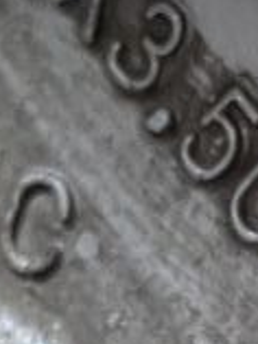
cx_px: 262
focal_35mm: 199
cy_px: 532
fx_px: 1975
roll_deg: +36.2
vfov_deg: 9.6
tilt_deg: -28.6
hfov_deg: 7.4
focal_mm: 4.2
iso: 160
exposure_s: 1/50
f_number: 1.6
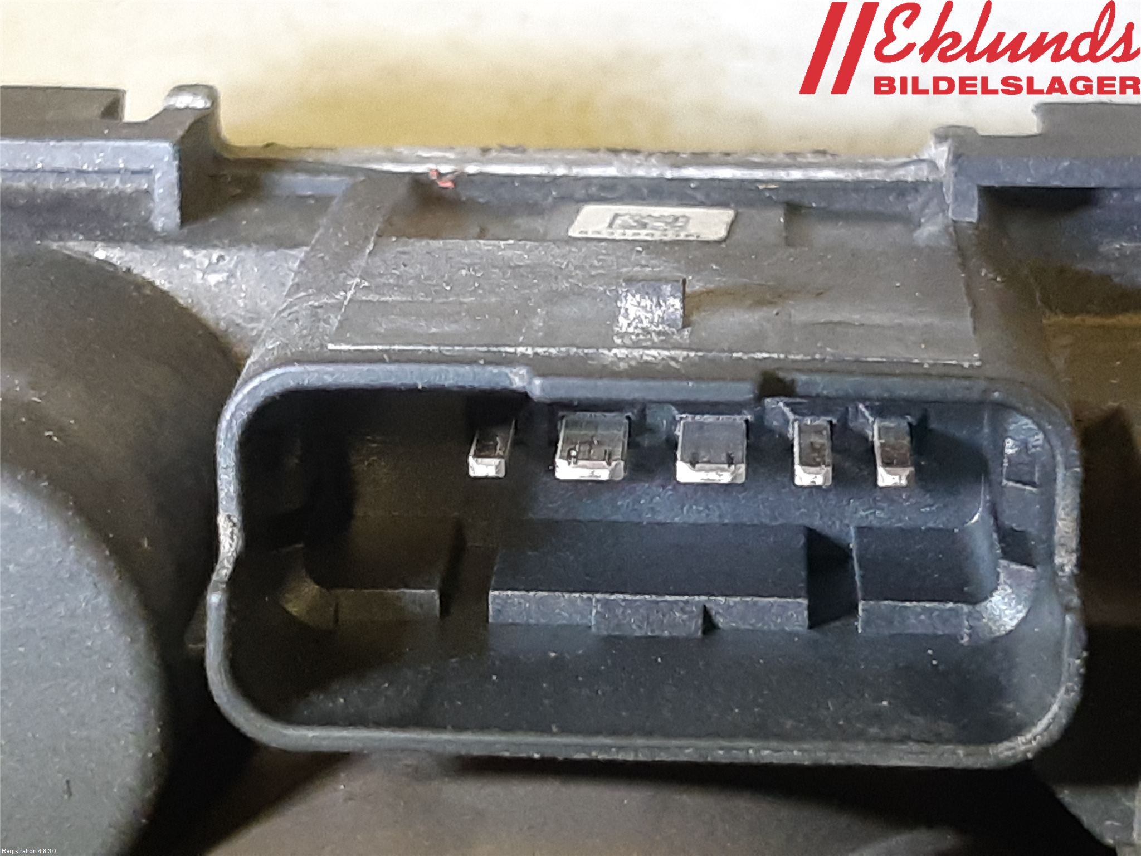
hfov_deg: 67.3
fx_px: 857
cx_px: 570
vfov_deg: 53.1
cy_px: 428
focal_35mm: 26
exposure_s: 1/50
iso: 200
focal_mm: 3.93
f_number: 1.7
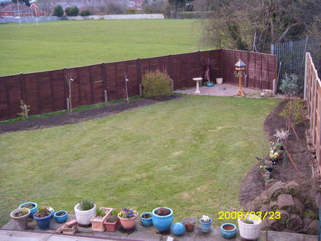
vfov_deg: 36.0
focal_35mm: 40
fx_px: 371
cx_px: 160
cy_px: 120
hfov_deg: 46.8
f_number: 3.8
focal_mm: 8.3
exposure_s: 1/60
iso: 400
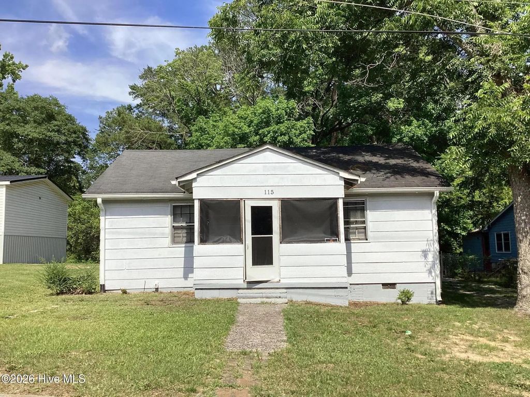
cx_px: 265
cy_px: 198
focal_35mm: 31
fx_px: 475
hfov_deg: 58.4
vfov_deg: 45.4
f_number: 2.4
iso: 25
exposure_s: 1/2092
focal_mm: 3.3
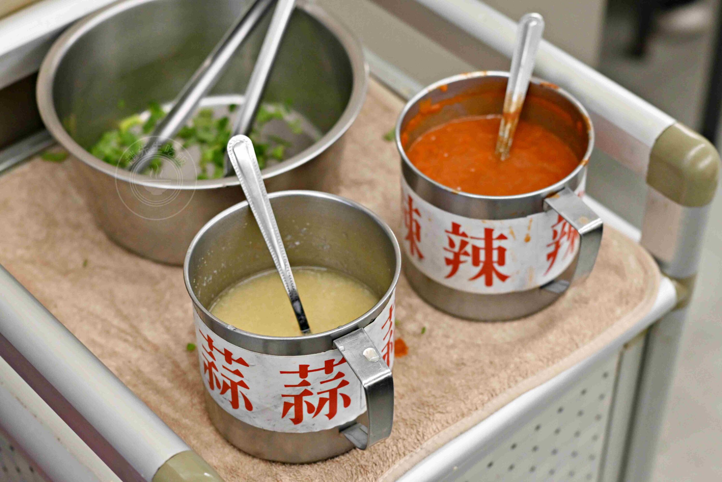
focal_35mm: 75
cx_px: 361
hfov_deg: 27.0
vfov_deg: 18.2
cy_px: 241
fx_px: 1504
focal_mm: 50
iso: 1100
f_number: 3.2
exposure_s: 1/200
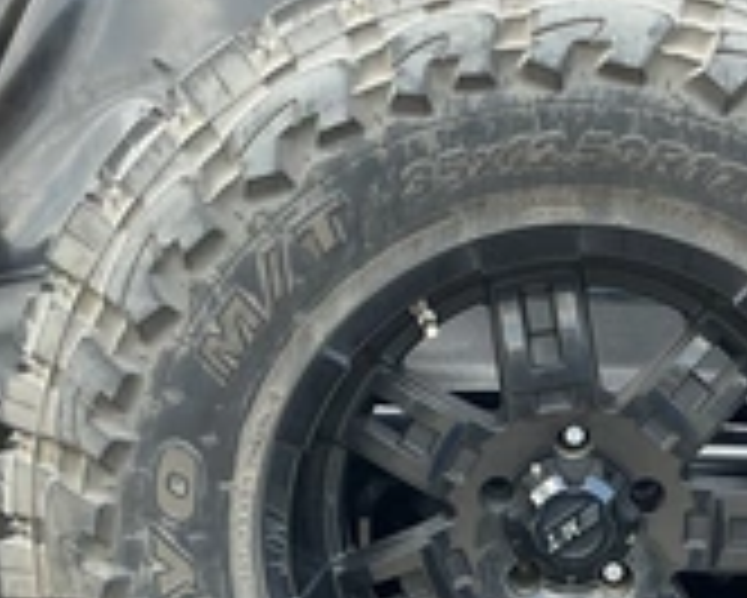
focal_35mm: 66
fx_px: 1460
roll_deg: -3.5
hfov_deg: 28.1
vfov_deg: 22.5
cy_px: 549
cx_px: 590
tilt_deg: -12.3
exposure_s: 1/122
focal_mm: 3
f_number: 1.8
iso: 20
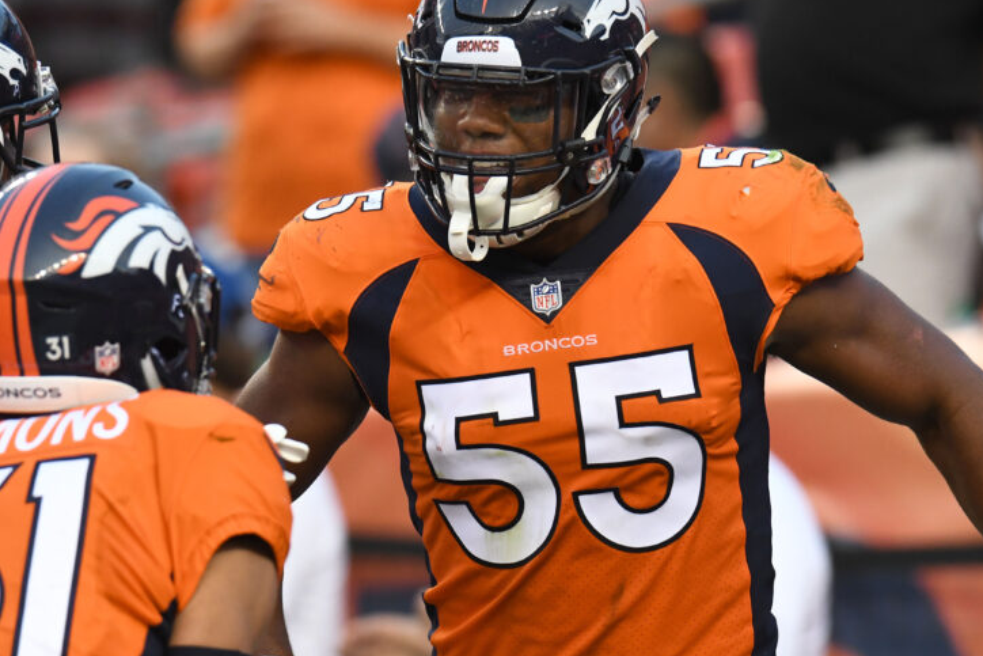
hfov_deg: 2.4
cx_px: 511
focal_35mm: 849
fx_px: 23186
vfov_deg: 1.6
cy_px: 382
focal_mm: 400
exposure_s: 1/1600
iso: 2000
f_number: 4
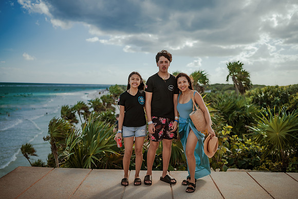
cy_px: 100
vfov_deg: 37.9
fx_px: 290
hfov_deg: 54.4
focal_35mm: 35
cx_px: 149
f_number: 1.8
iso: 100
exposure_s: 1/5000
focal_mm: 35
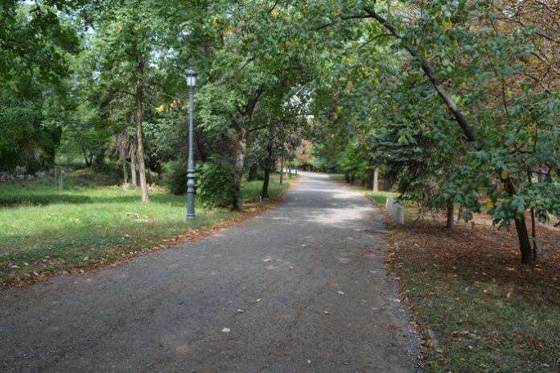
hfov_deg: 62.0
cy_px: 186
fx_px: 466
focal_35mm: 30
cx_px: 280
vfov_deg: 43.5
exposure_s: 1/160
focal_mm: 20
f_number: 9
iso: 400
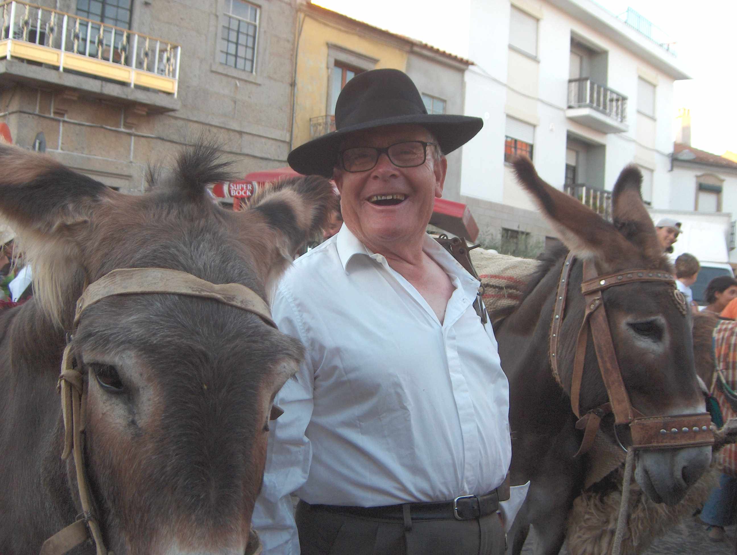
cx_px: 368
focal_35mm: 39
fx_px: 832
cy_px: 278
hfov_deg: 47.8
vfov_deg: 36.9
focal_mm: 8
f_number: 2.8
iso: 200
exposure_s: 1/103
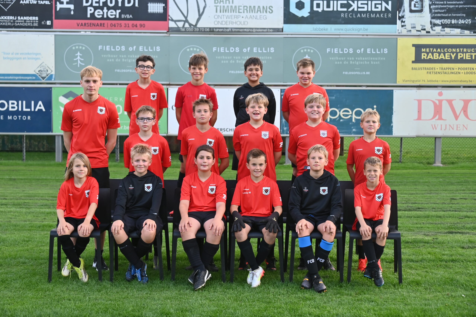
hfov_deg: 35.7
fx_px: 740
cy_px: 158
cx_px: 238
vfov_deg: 24.2
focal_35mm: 56
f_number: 5
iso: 800
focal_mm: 56
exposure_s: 1/640
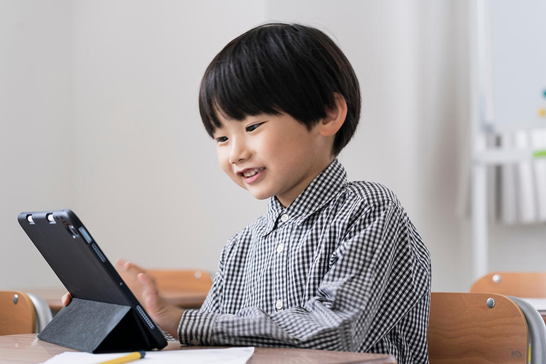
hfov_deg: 23.9
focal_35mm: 85
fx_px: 1289
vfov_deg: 16.1
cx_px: 273
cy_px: 182
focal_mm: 85
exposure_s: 1/25
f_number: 4.5
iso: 200
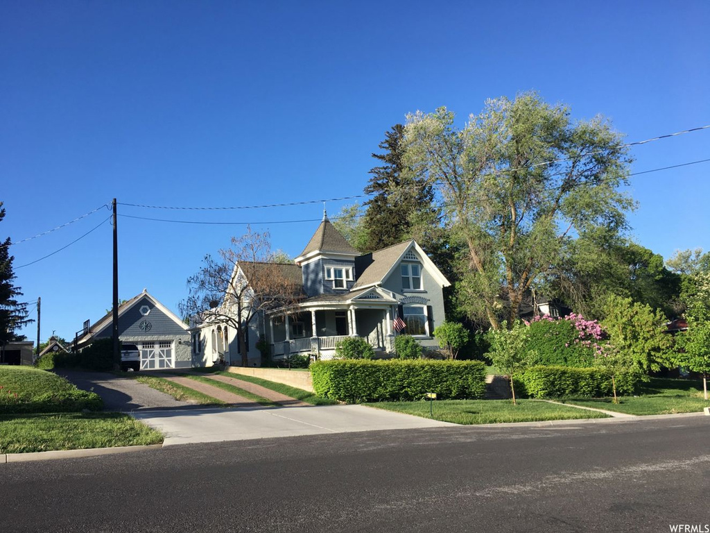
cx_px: 355
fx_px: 595
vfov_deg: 48.2
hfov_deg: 61.7
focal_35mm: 29
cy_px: 266
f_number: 2.2
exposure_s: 1/894
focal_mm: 4.15
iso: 25
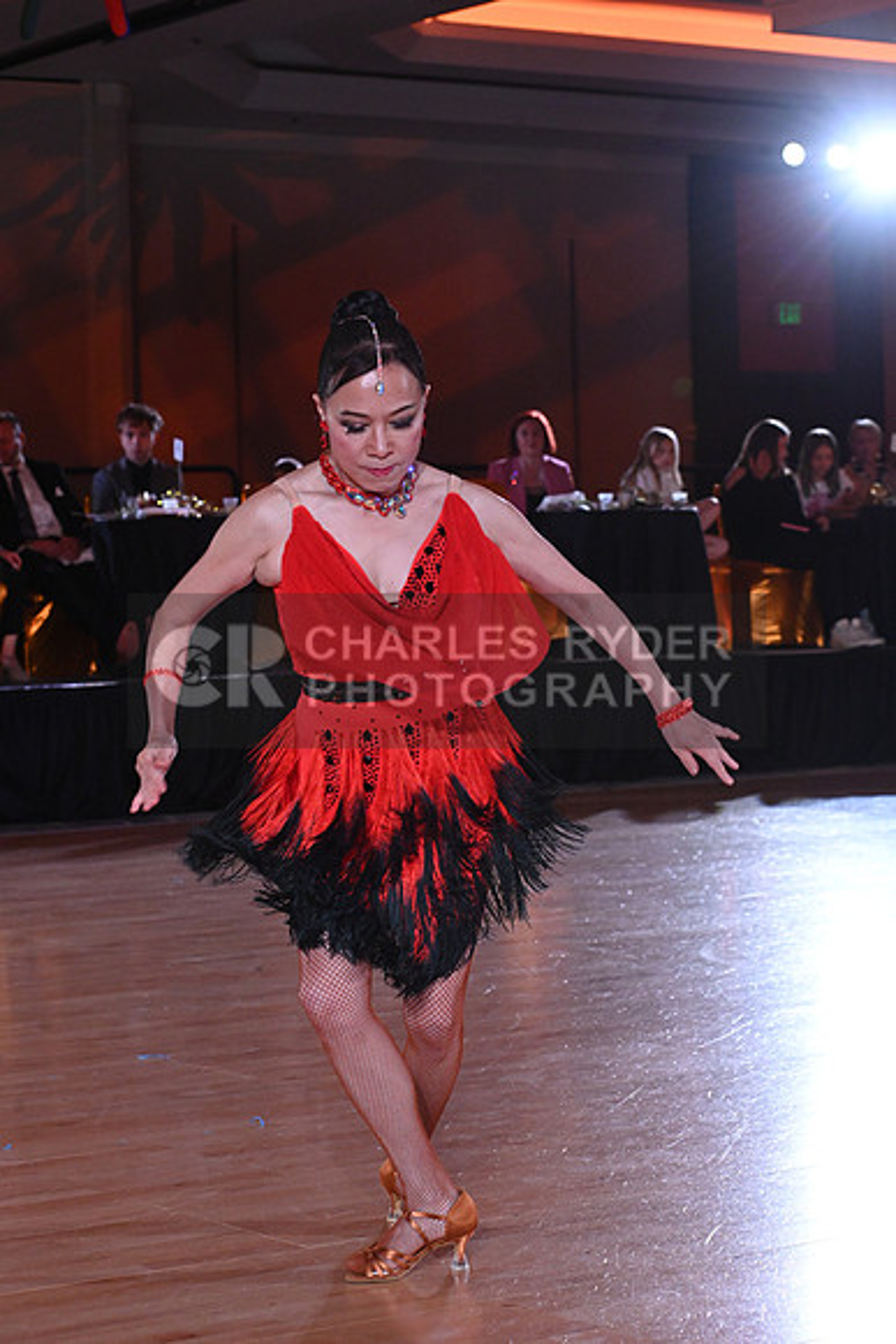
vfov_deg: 23.6
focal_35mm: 86
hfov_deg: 15.9
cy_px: 672
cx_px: 448
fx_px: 3209
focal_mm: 86
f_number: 8
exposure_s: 1/400
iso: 5000
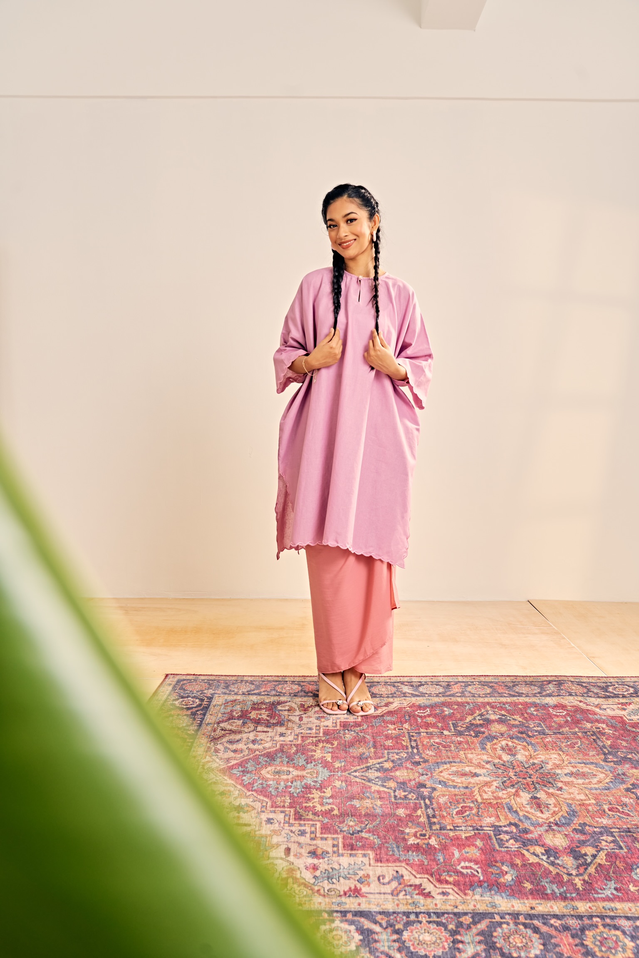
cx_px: 320
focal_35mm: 30
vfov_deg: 61.7
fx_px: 801
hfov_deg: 43.5
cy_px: 479
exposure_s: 1/200
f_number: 6.3
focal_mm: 30.1
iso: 250
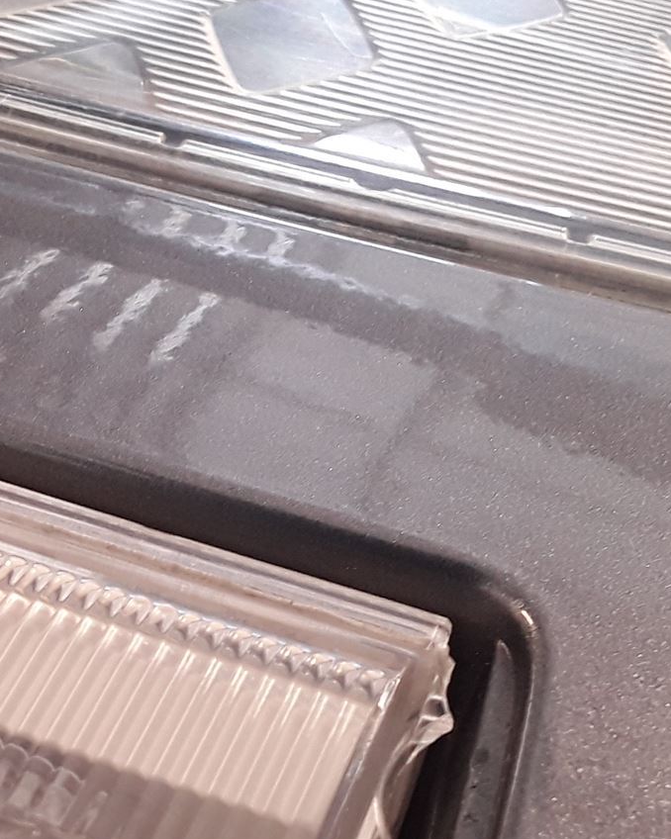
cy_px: 663
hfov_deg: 22.5
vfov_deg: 28.2
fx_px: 1639
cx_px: 48
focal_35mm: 66
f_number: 1.9
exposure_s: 1/25
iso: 100
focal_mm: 2.91
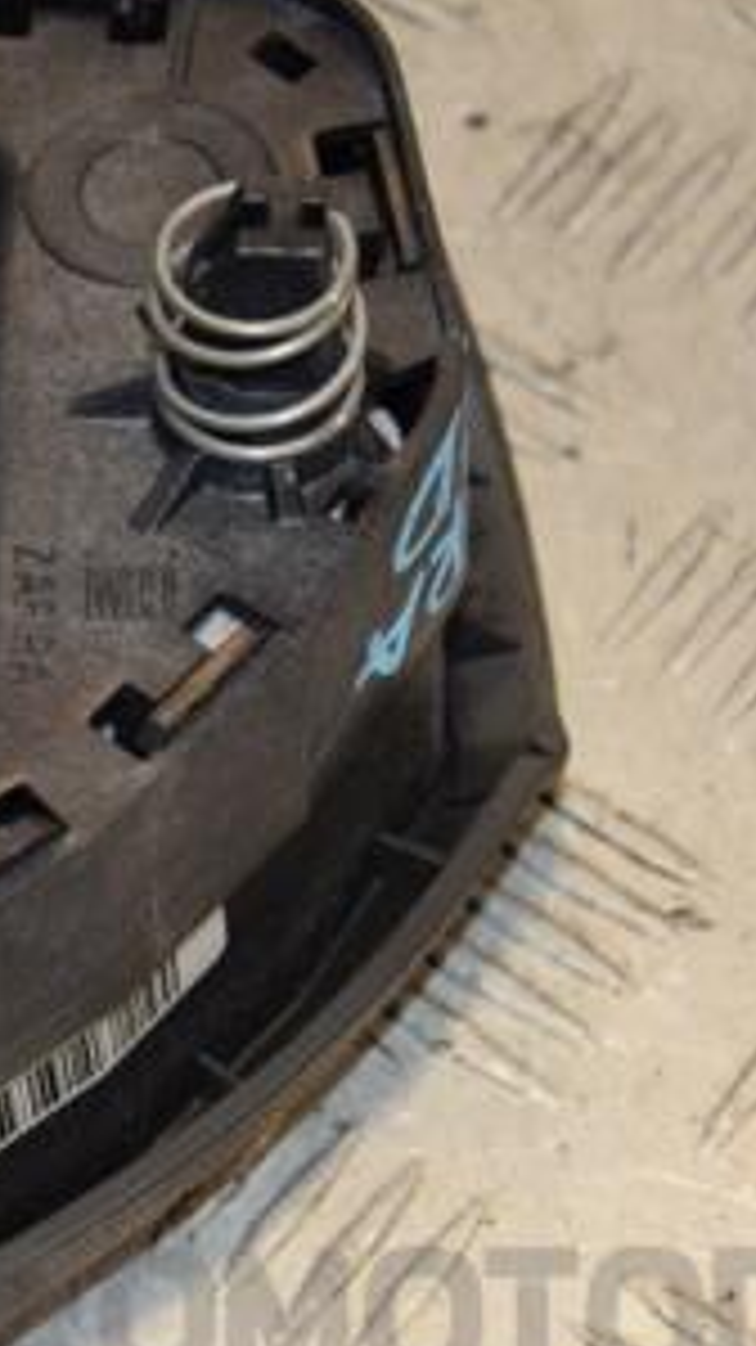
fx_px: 5850
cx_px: -328
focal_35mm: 164
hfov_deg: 7.3
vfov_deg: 13.1
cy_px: 716
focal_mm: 52
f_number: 6.3
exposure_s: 1/200
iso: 800
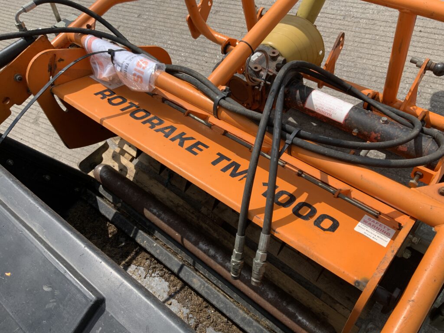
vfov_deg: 48.2
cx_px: 222
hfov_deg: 61.7
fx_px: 372
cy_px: 166
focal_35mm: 29
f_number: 1.8
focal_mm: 3
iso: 16
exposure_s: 1/2141
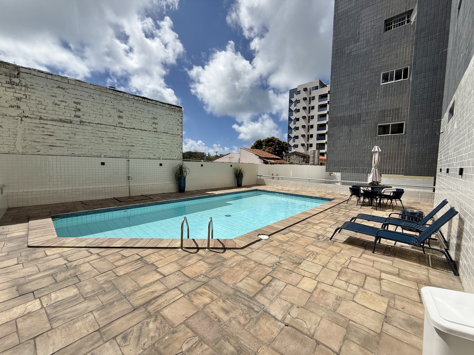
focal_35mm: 14
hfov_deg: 102.1
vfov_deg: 85.7
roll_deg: -1.2
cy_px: 178
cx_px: 237
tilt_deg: -3.3
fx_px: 192
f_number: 2.2
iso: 50
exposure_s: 1/5155
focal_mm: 2.22
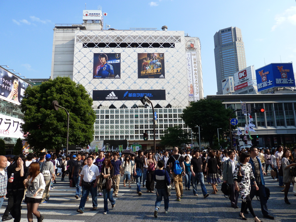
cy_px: 111
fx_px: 214
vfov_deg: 54.9
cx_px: 148
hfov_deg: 69.4
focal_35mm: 25
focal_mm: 4.1
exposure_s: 1/400
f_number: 4
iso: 80
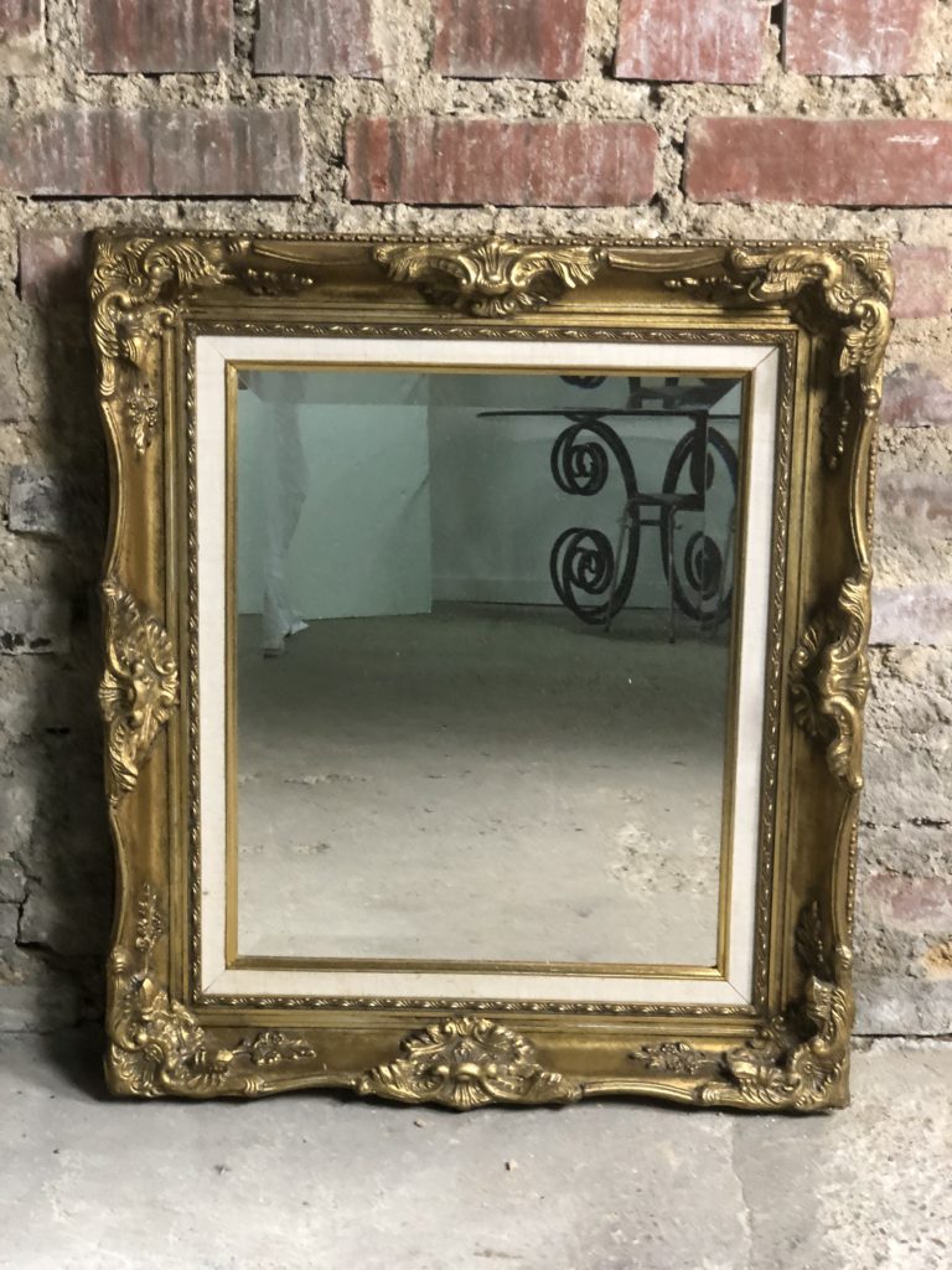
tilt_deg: -15.9
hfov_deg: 28.0
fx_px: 1907
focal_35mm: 52
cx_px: 476
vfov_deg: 36.8
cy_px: 635
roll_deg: -0.1
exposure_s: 1/25
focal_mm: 6
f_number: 2.4
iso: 160
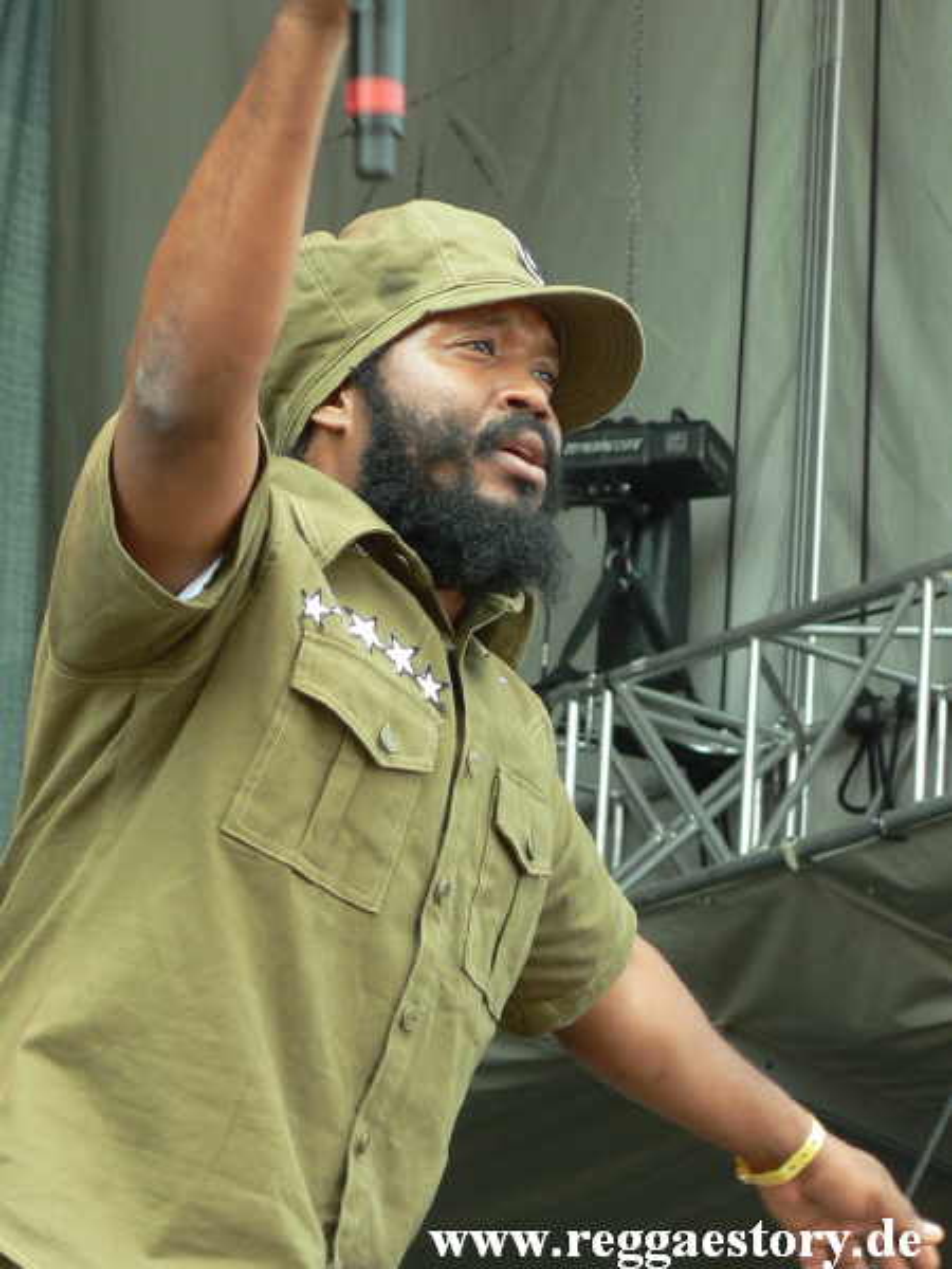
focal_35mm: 160
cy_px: 634
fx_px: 5867
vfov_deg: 12.3
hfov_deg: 9.3
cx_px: 476
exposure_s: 1/60
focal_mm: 27.4
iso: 64
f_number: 3.3
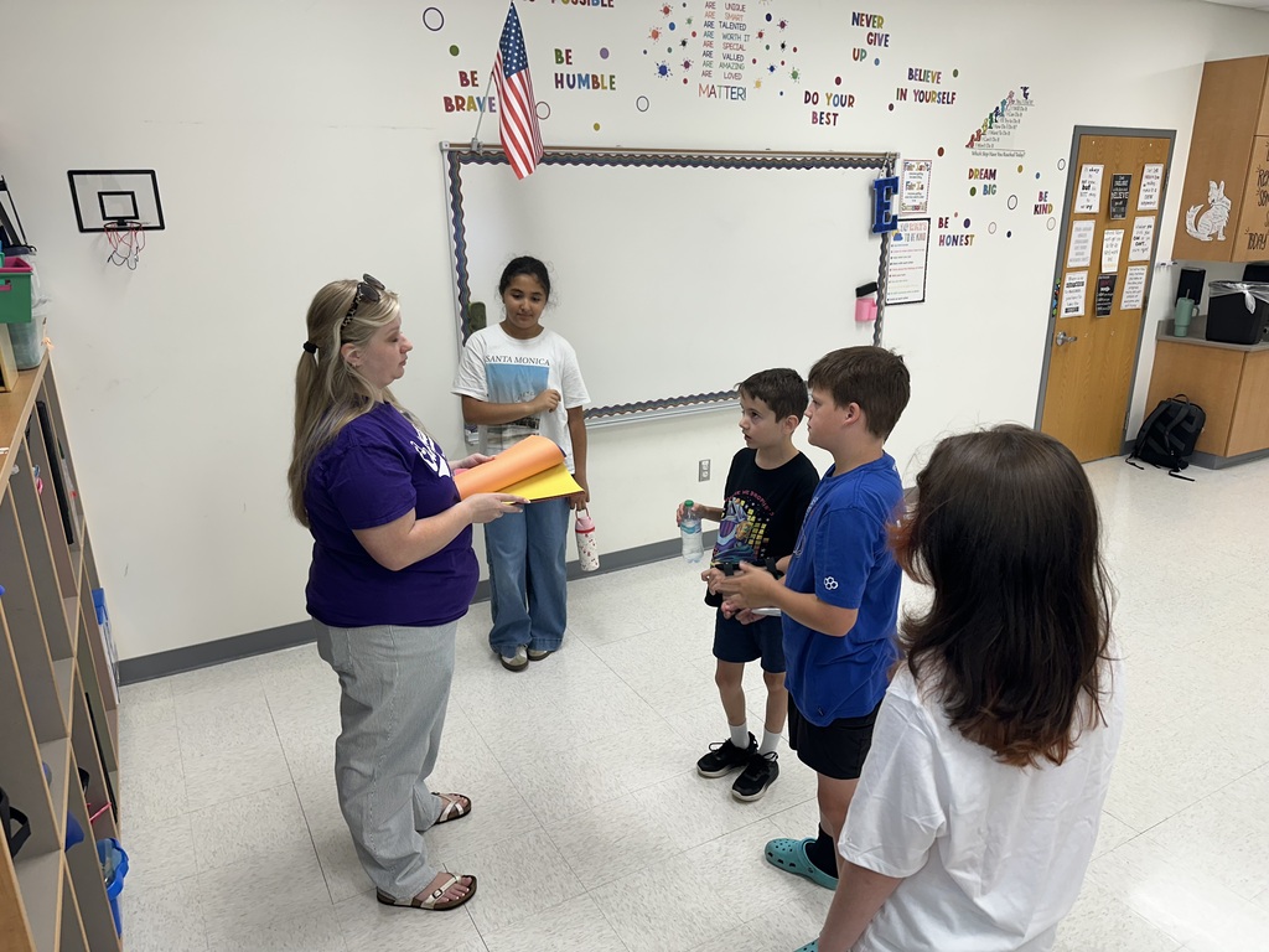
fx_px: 880
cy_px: 476
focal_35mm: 24
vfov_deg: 56.8
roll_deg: -1.4
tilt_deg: -17.3
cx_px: 634
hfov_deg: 71.6
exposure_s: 1/120
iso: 100
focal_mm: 6.86
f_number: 1.78
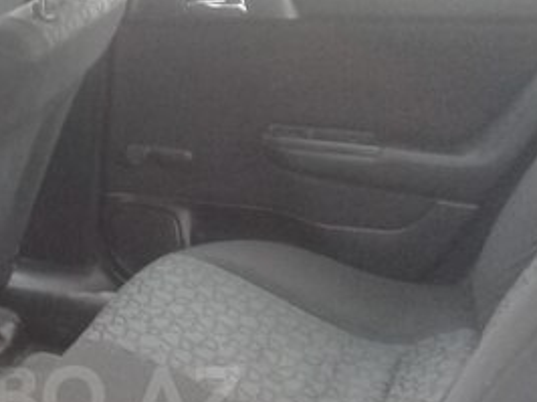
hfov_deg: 24.5
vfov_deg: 18.6
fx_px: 1193
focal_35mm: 77
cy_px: 397
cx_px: 34
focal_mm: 3.3
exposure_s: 1/24
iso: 200
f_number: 2.2
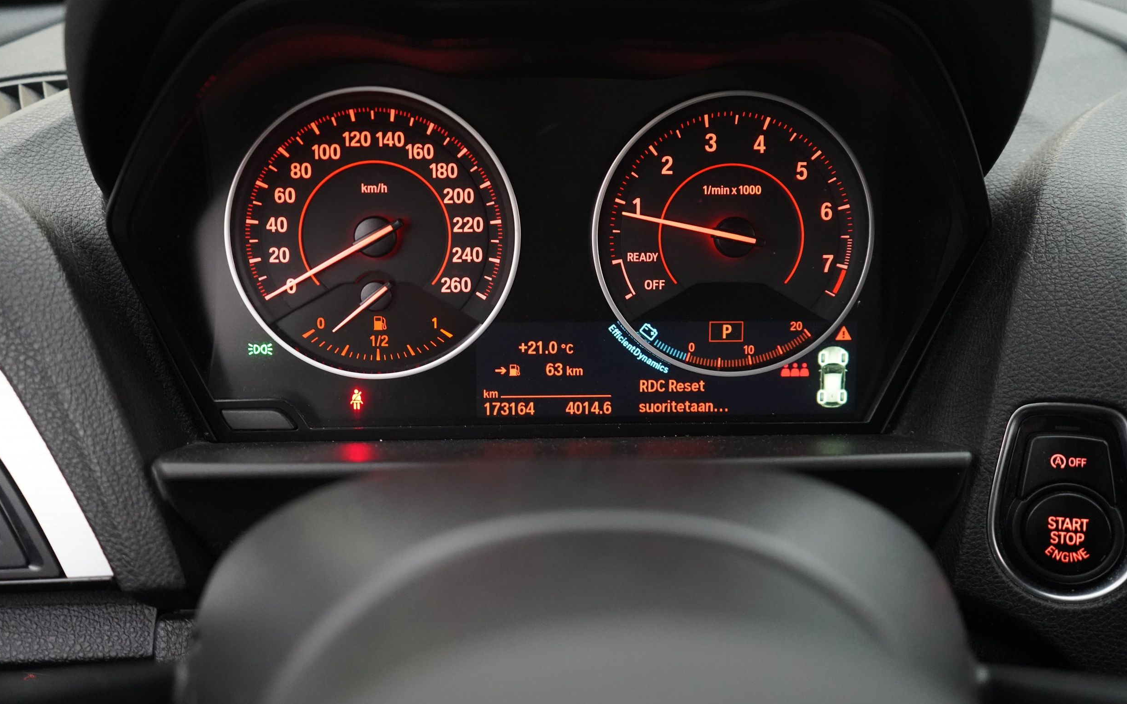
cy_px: 331
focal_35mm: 31
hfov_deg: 61.2
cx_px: 566
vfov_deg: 40.6
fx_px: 952
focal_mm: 30
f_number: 3.5
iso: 6400
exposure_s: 1/60
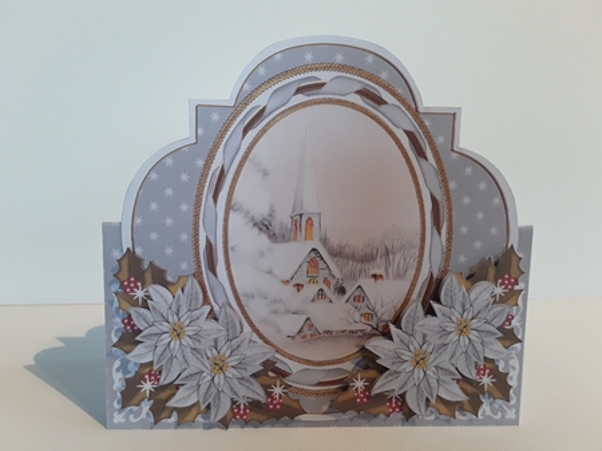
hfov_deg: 65.4
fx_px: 469
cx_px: 301
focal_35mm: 27
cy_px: 226
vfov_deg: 51.3
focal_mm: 2.91
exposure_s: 1/33
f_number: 1.9
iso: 64
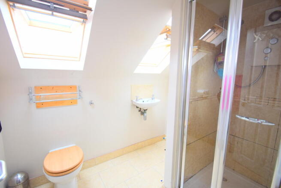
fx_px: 129
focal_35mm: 16
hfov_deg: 95.0
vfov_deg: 72.1
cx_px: 140
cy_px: 94
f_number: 5
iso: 400
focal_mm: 11
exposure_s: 1/100
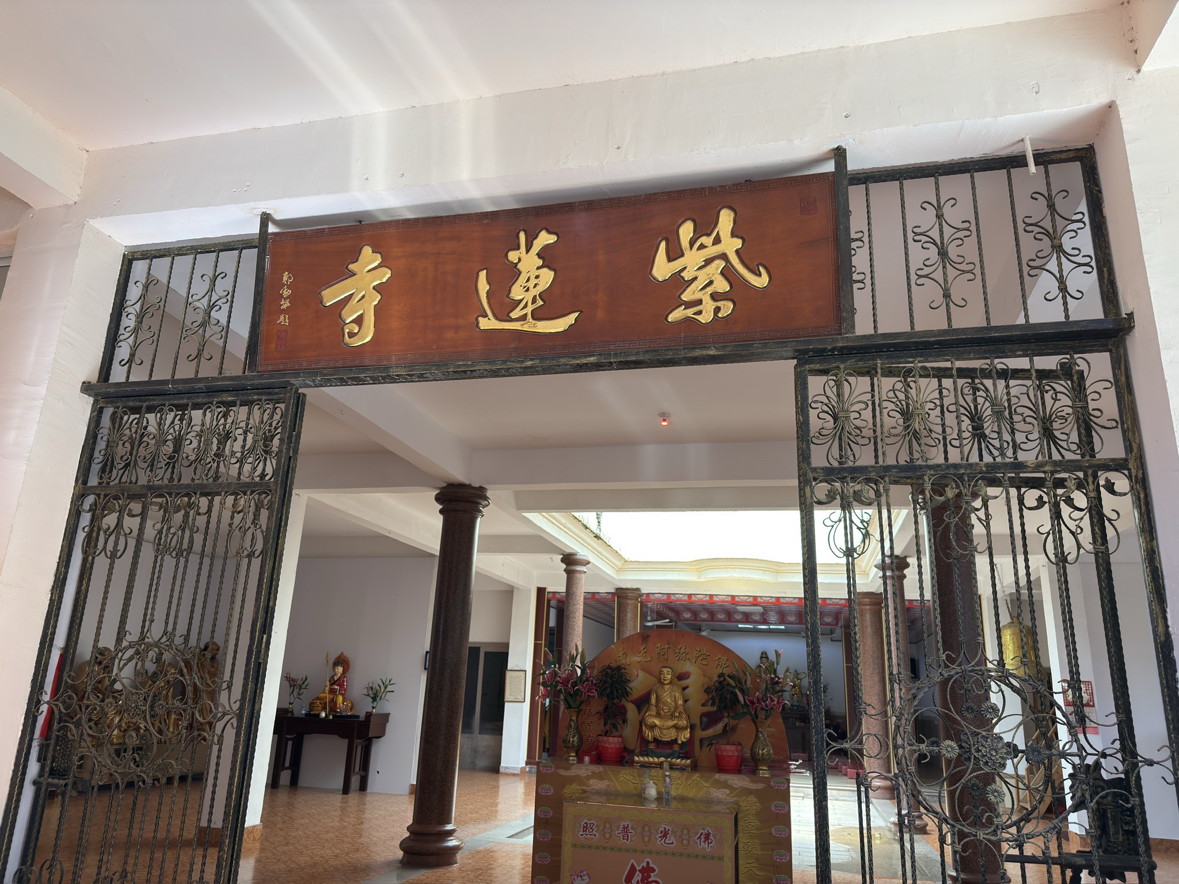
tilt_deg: +18.5
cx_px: 590
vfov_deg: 56.8
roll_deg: -3.5
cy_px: 442
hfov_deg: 71.6
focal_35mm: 24
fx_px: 817
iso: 80
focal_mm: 6.76
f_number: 1.78
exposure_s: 1/270
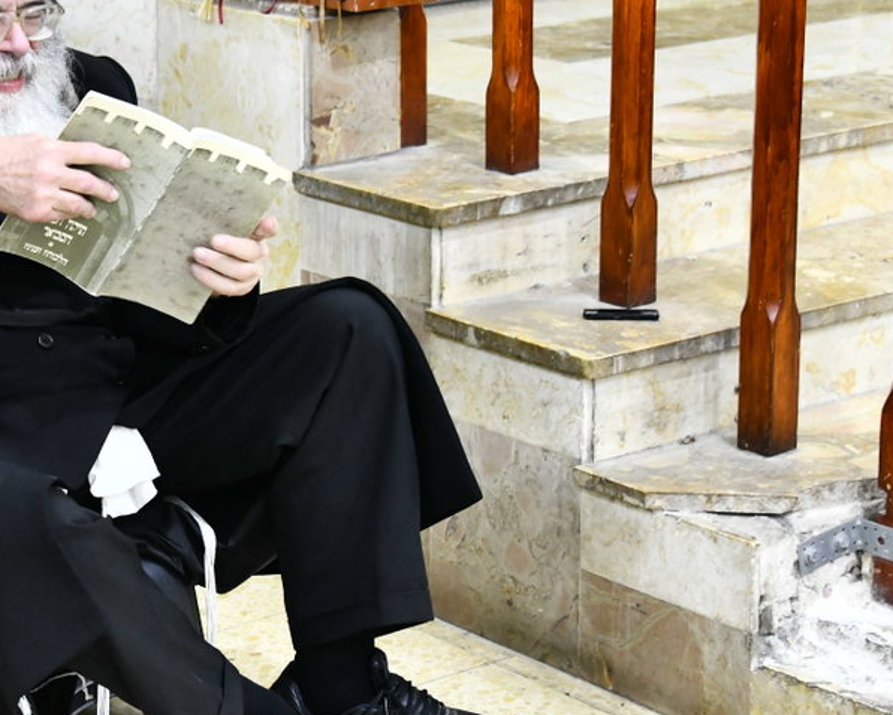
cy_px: 213
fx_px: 2908
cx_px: 69
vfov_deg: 14.0
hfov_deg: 17.2
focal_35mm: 110
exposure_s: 1/125
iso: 1600
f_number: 5.6
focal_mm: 50
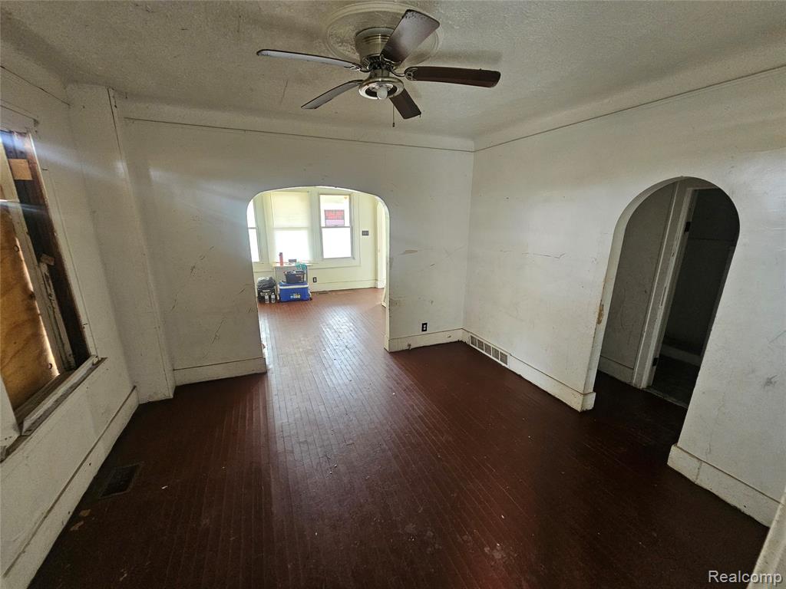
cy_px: 294
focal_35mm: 13
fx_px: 295
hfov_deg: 106.2
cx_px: 393
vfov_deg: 89.9
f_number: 2.2
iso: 320
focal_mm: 2.2
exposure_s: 1/40
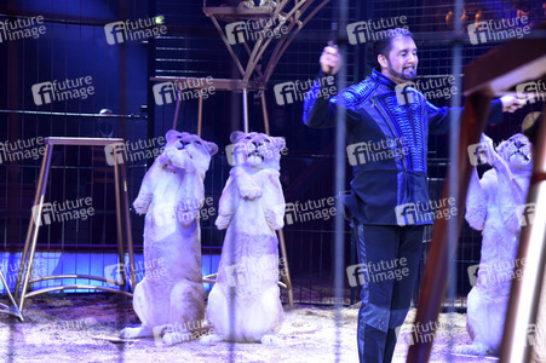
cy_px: 182
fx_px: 1394
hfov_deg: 22.2
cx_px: 273
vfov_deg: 14.8
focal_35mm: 92
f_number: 6.3
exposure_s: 1/60
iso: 2000
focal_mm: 92
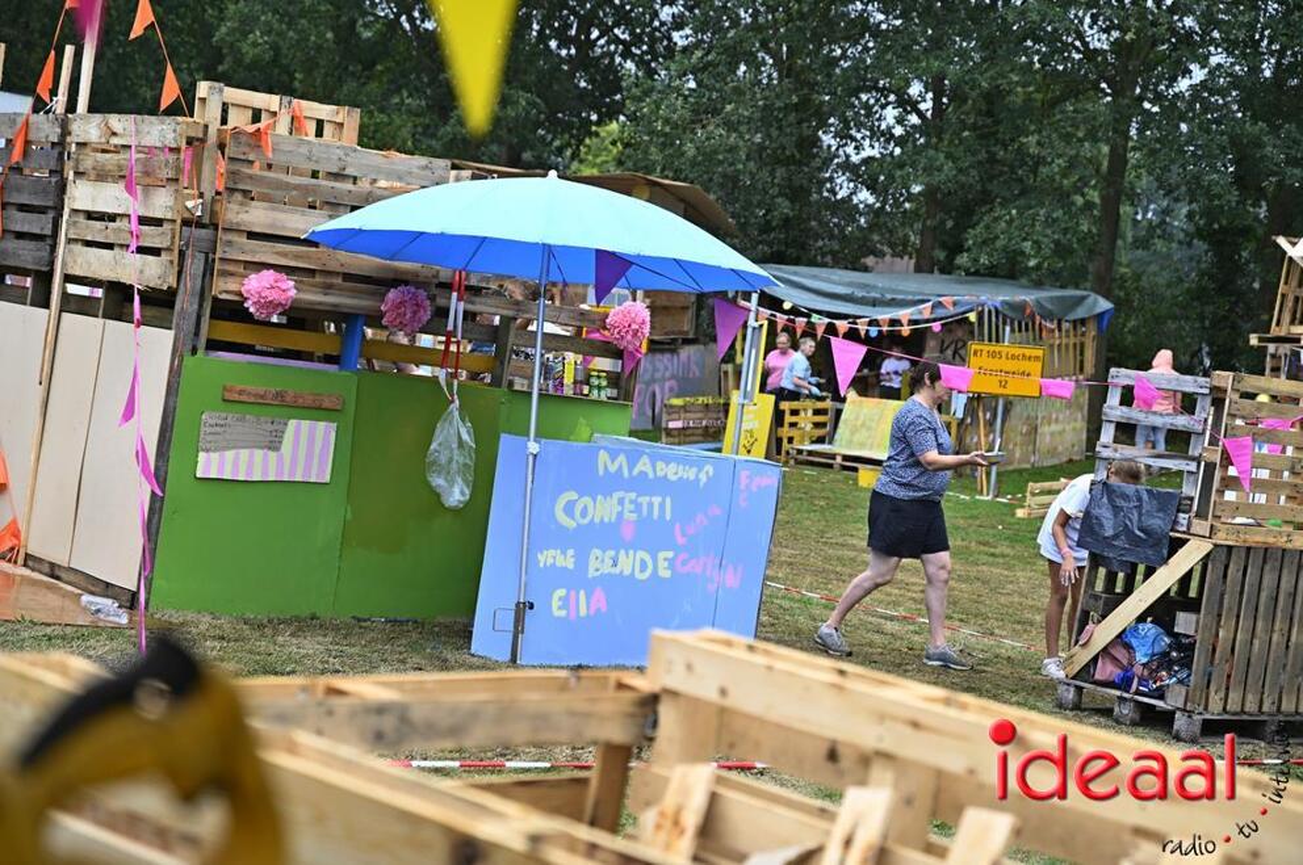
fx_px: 2531
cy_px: 432
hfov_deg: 28.9
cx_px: 652
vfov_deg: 19.4
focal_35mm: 70
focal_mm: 70
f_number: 3.5
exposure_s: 1/200
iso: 200
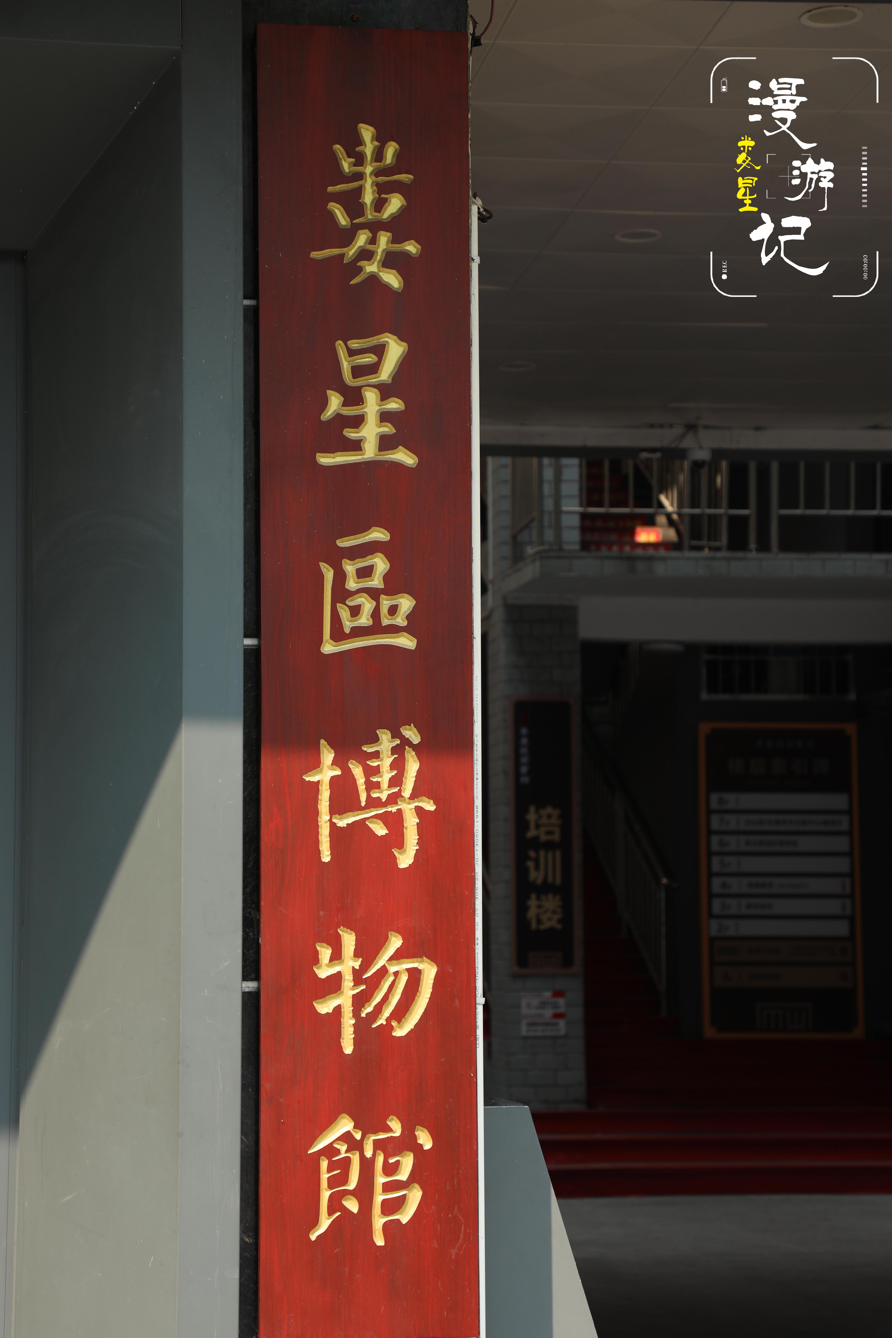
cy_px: 669
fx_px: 1784
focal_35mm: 48
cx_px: 446
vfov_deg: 41.1
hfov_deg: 28.1
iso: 500
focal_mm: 48
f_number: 22
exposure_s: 1/125
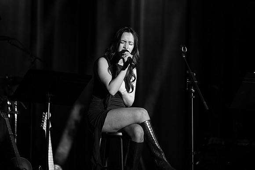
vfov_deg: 7.6
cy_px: 85
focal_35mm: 180
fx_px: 1275
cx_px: 128
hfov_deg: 11.4
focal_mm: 180
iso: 1250
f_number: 2.8
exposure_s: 1/250
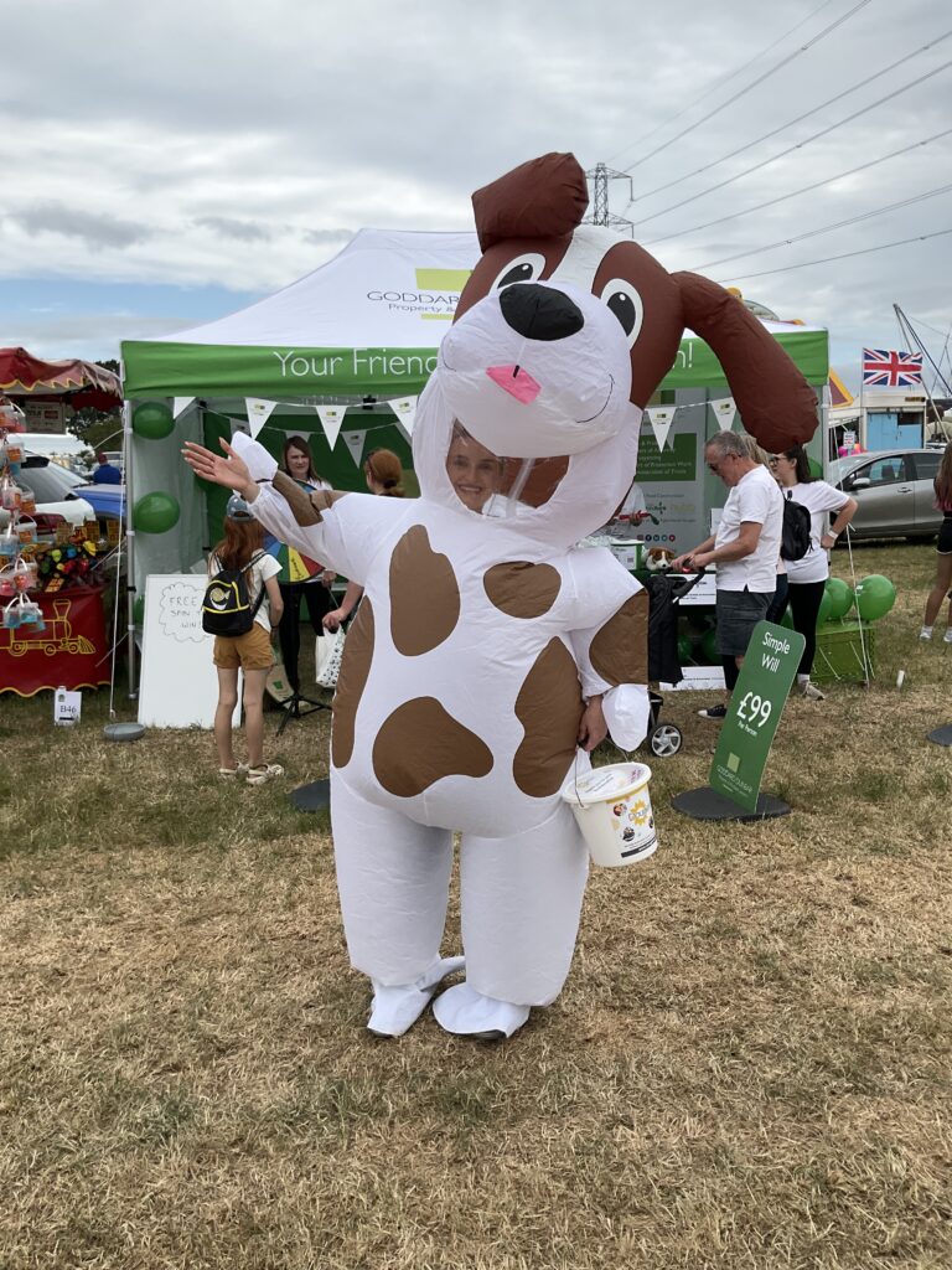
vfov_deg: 61.7
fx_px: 1063
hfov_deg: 48.2
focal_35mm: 29
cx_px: 476
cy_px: 635
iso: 25
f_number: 1.8
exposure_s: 1/1912
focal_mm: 3
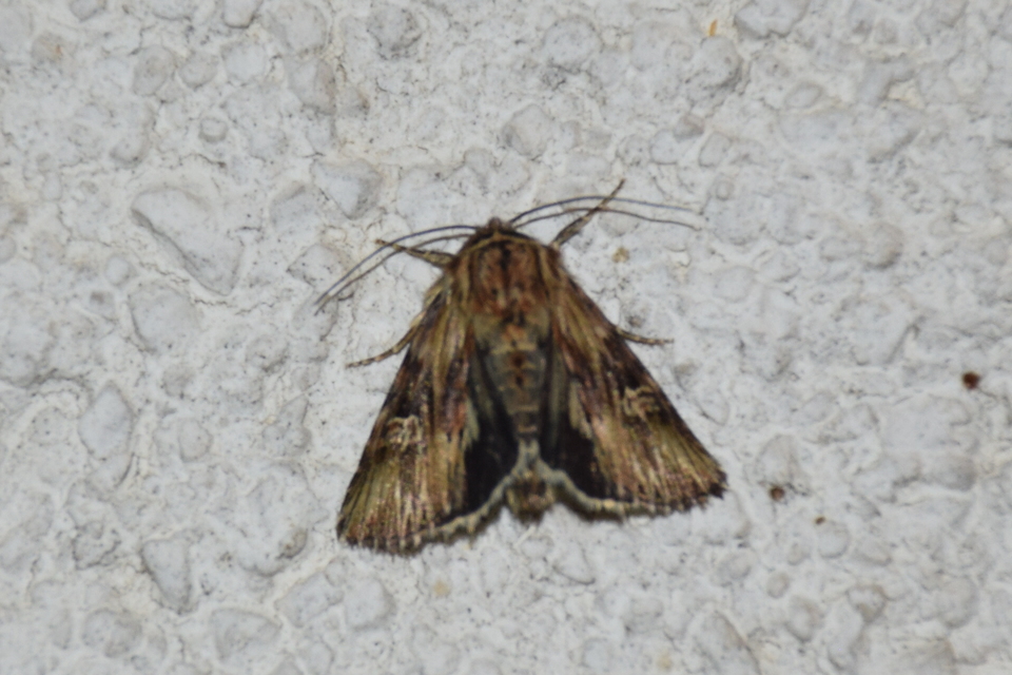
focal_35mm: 210
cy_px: 338
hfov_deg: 9.8
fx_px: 5903
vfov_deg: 6.5
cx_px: 506
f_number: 5.6
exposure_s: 1/200
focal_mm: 140
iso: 320
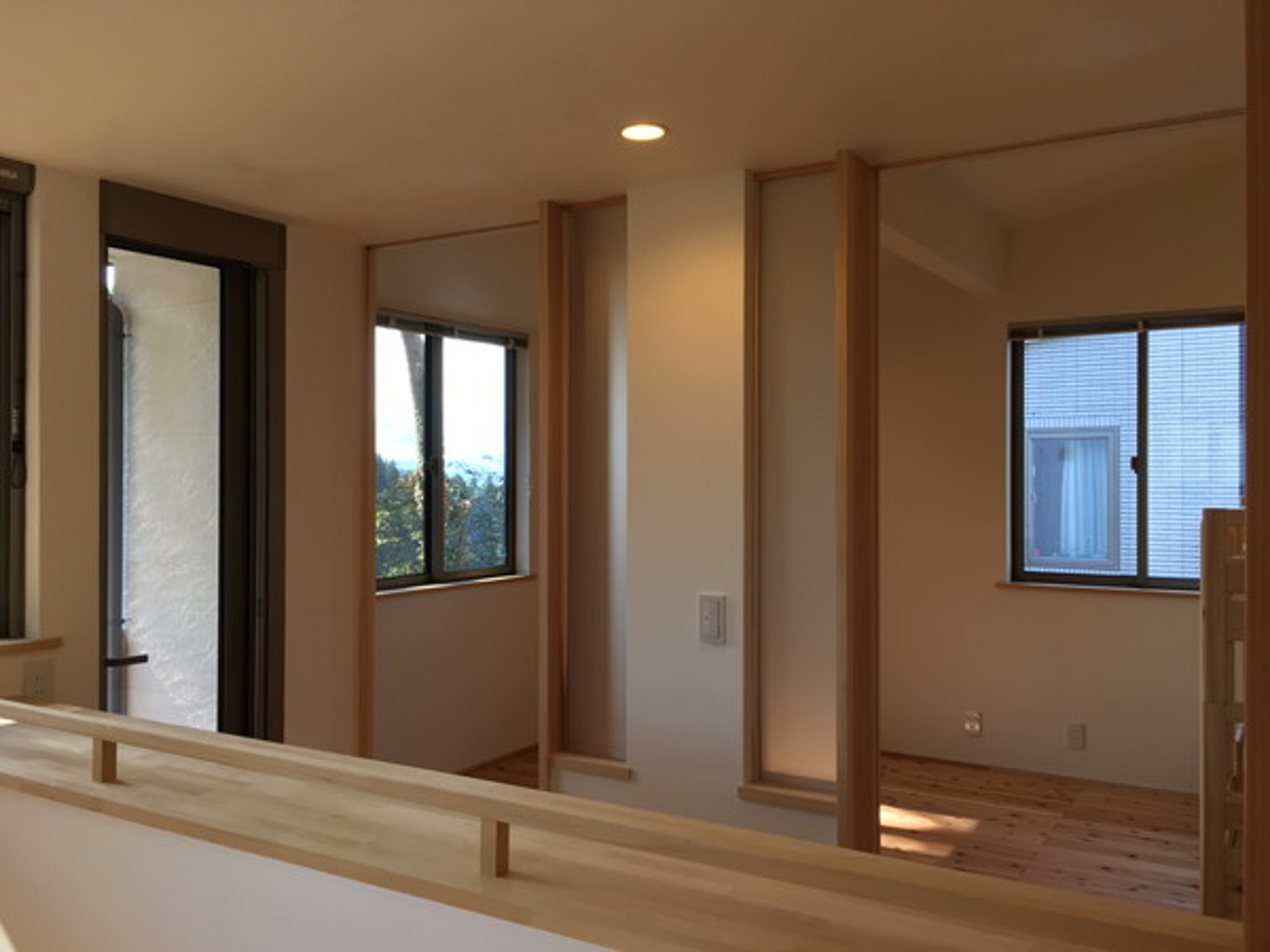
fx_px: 1064
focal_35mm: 29
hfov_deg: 61.7
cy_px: 476
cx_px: 635
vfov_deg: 48.2
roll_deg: -0.9
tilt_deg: -1.3
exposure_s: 1/120
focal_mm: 4.15
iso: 40
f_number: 2.2
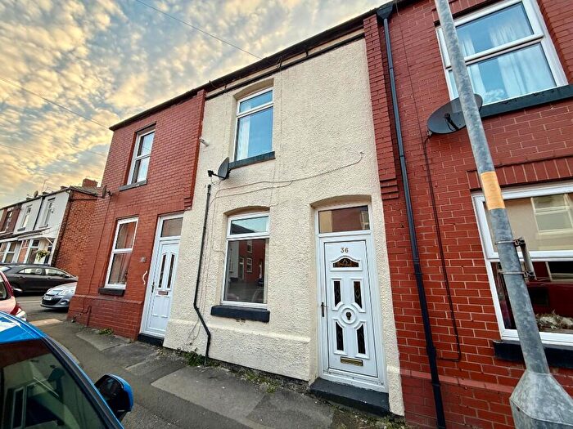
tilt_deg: +15.7
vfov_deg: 85.7
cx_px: 286
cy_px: 214
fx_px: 232
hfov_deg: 102.1
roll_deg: -0.9
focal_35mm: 14
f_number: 2.2
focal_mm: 2.22
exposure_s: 1/99
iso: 50
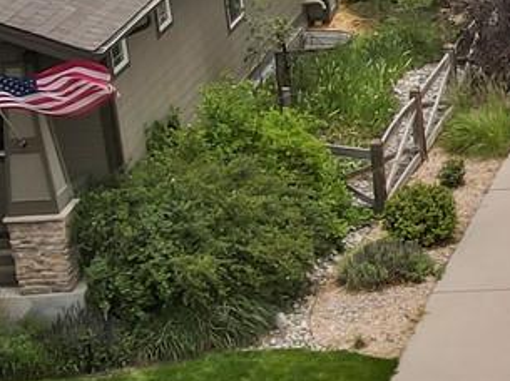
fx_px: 1854
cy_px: 53
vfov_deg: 11.7
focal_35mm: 126
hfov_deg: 13.6
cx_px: 988
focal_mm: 4.5
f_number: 2.8
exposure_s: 1/500
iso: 100
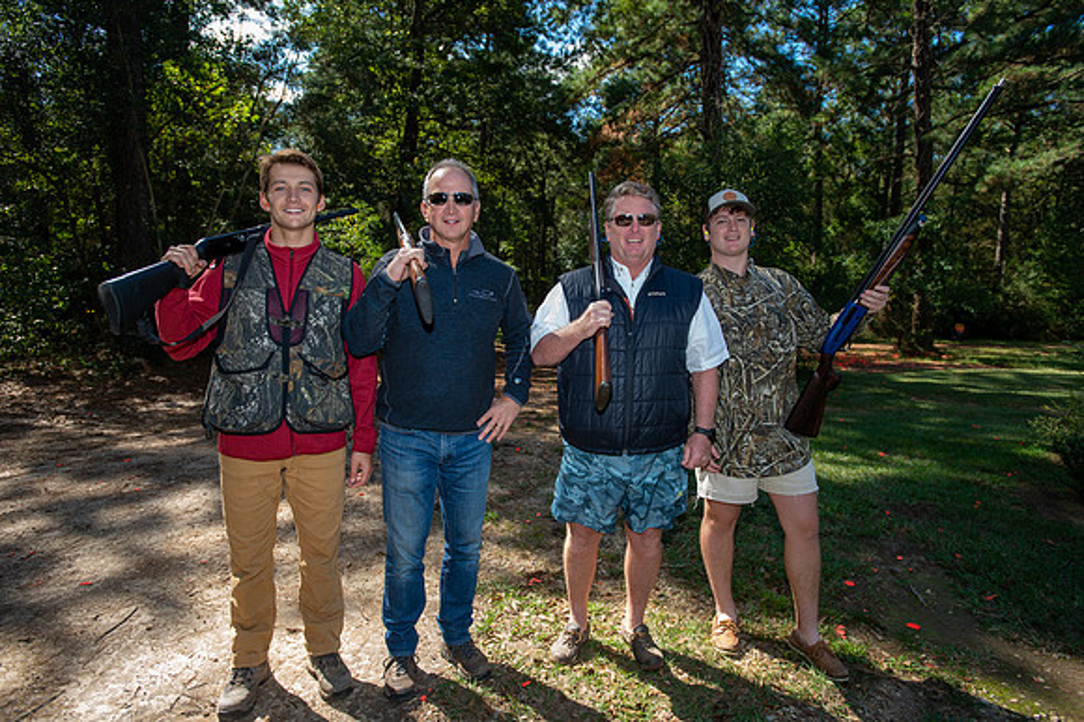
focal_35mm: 22
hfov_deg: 78.6
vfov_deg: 57.2
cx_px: 542
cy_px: 361
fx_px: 662
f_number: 4
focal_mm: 22
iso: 125
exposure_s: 1/160
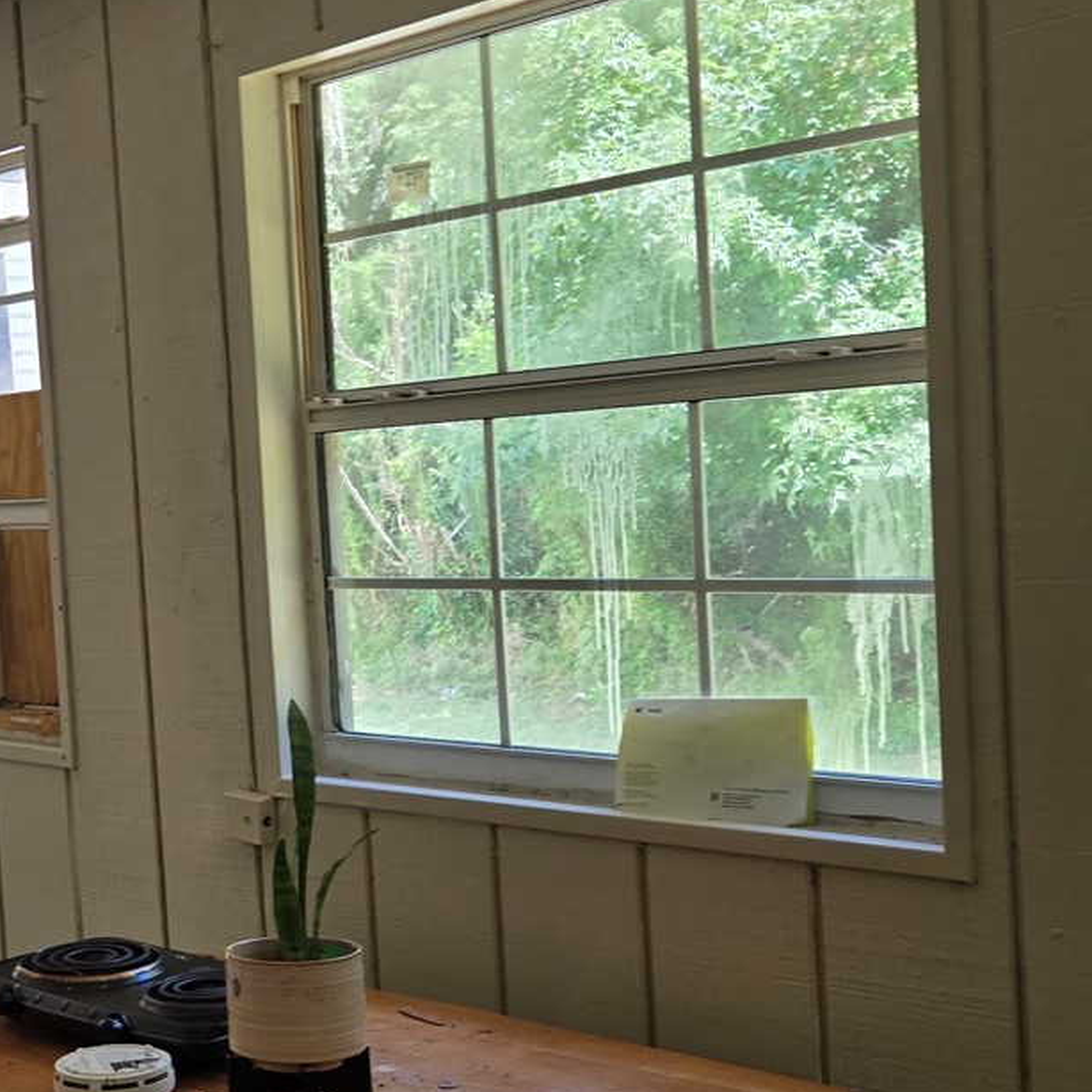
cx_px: -18
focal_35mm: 53
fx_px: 1892
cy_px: 603
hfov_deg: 29.9
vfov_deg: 32.2
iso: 50
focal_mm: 5.4
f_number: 1.8
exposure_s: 1/180
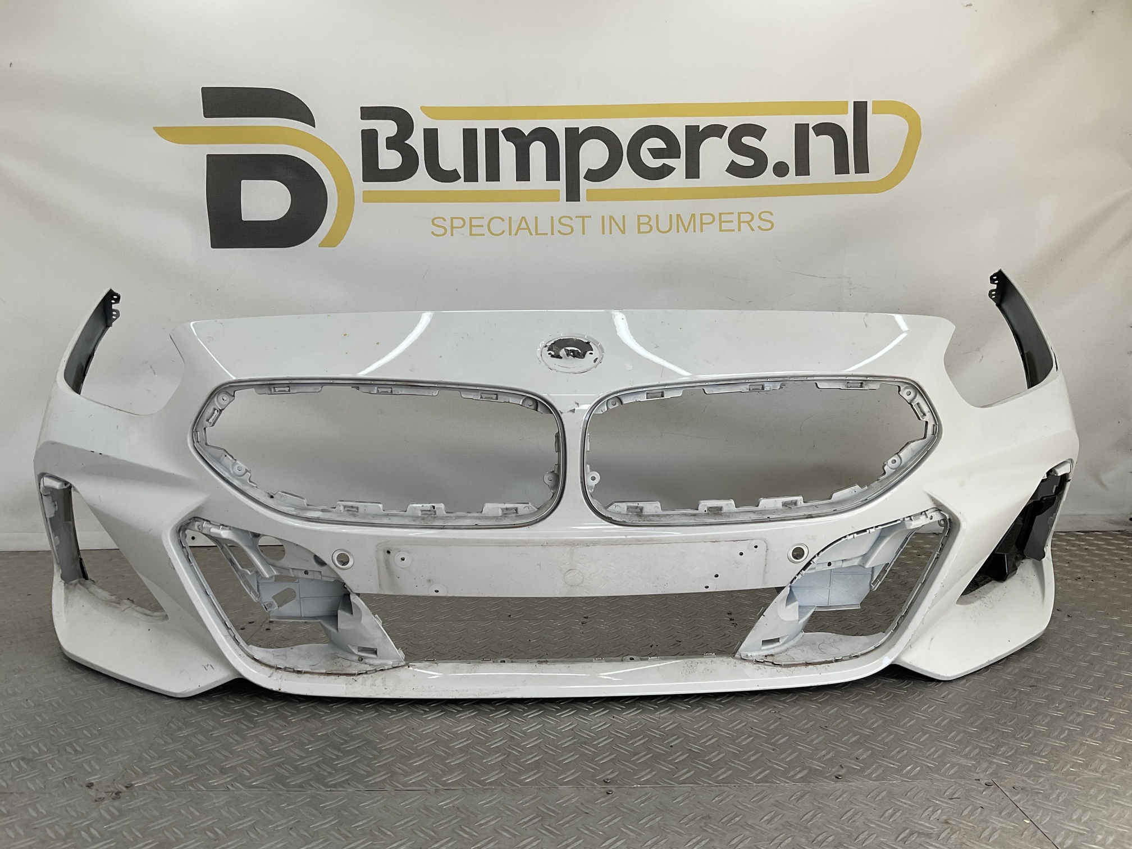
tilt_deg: -7.7
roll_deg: +0.4
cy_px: 424
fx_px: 948
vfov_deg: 48.2
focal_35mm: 29
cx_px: 566
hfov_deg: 61.7
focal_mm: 3
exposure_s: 1/344
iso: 16
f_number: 1.8
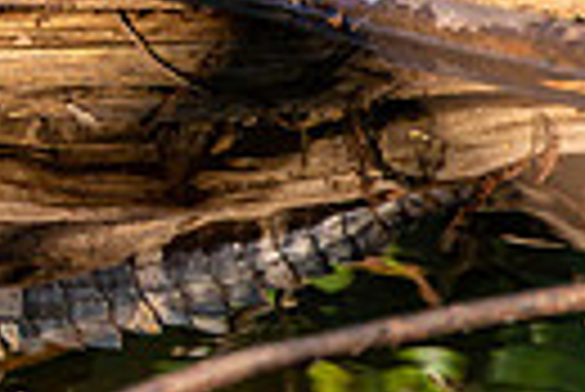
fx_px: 30340
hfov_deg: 1.1
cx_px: -1033
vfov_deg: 0.7
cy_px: -417
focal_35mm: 1865
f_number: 9
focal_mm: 300
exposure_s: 1/160
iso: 220
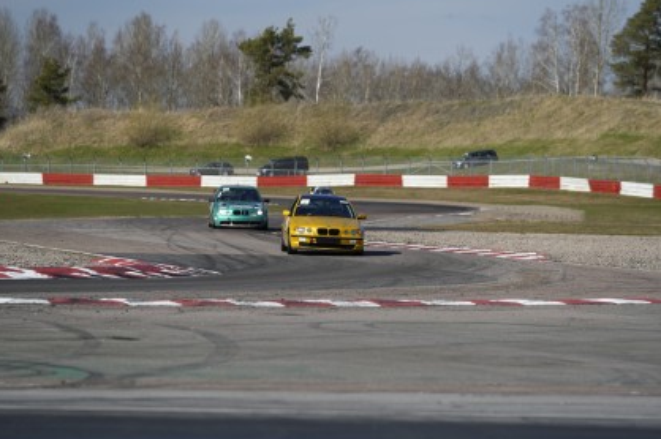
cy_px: 212
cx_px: 335
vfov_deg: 7.8
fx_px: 3229
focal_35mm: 176
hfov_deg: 11.7
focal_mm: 147
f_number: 3.5
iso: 125
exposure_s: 1/1000
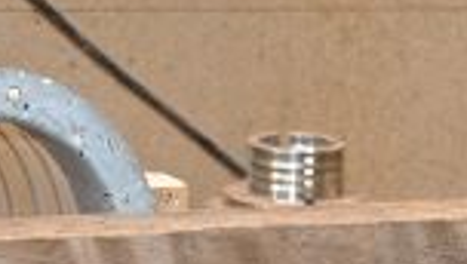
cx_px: 516
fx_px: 2864
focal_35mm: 231
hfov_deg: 9.2
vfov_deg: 5.1
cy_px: 652
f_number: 4.8
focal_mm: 32
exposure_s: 1/60
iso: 200
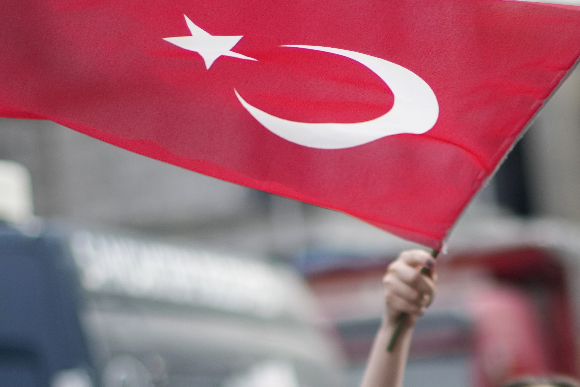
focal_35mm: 161
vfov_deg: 8.4
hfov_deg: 12.7
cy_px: 508
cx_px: 422
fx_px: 2594
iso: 500
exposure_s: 1/6400
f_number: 1.3
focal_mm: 50
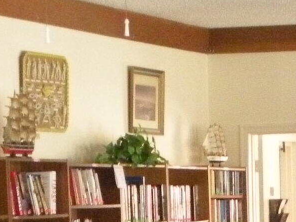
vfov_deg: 6.7
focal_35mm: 213
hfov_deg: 9.2
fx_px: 1821
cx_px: 274
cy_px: 455
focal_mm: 7.4
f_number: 3.2
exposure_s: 1/34
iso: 400
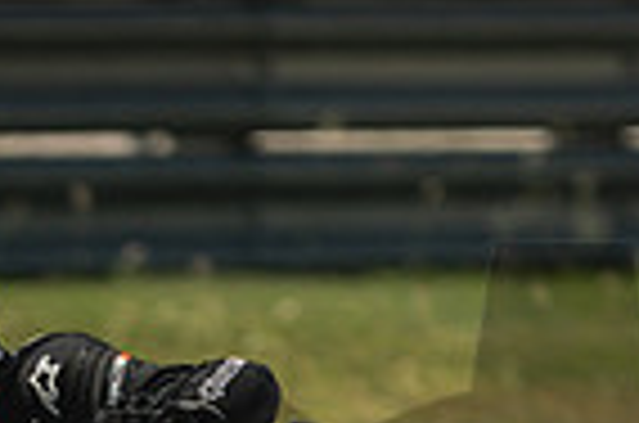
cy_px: 794
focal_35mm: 1721
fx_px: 30479
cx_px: 562
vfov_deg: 0.8
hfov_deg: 1.2
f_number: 3.2
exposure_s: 1/1600
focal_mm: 280
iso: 160
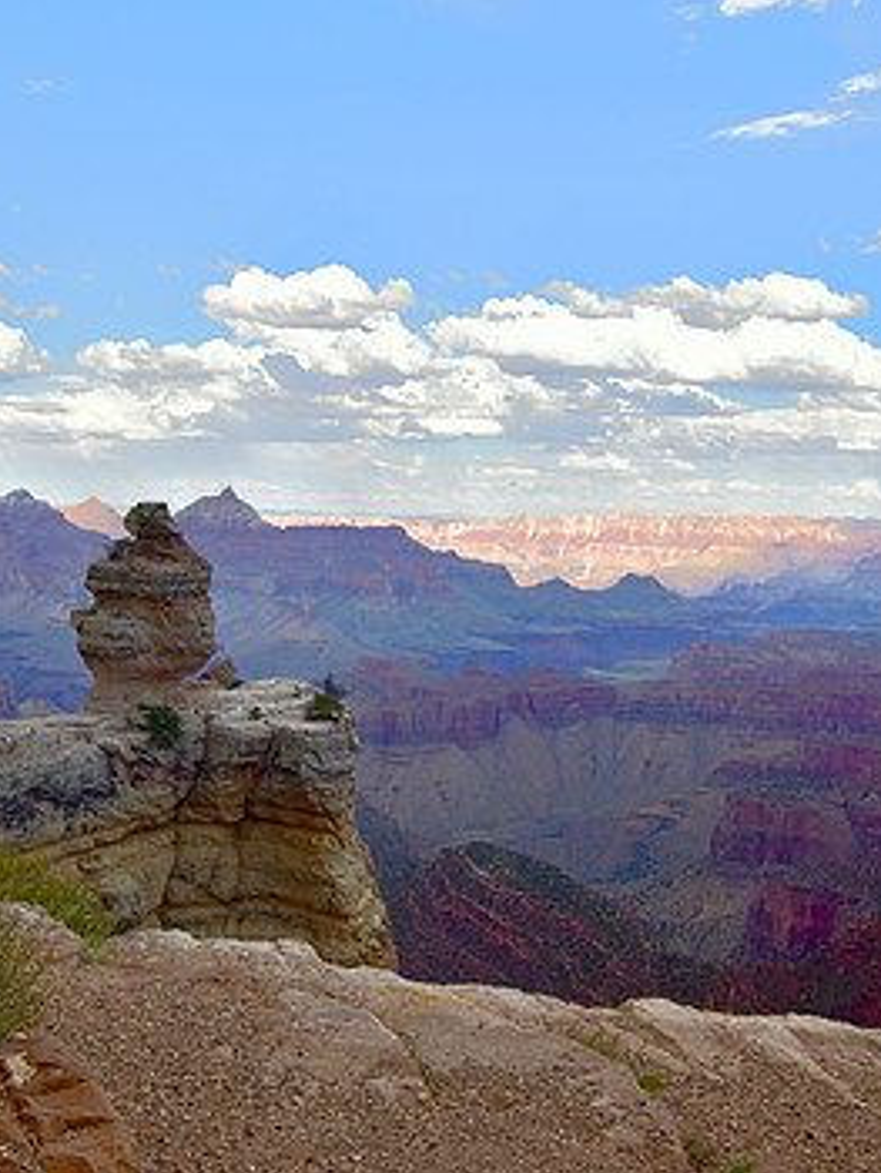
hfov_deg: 33.9
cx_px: 389
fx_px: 1444
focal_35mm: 43
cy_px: 590
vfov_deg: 44.2
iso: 400
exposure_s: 1/180
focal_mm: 23
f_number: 9.5
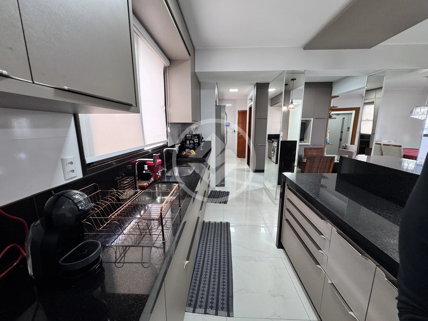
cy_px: 160
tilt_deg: -13.8
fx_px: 173
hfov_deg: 102.1
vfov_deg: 85.7
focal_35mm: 14
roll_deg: -0.3
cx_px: 214
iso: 200
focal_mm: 2.22
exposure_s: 1/60
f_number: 2.2
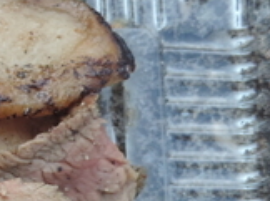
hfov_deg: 8.9
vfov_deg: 7.0
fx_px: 1659
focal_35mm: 213
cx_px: -210
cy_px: 141
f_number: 3.4
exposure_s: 1/250
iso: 80
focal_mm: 7.6
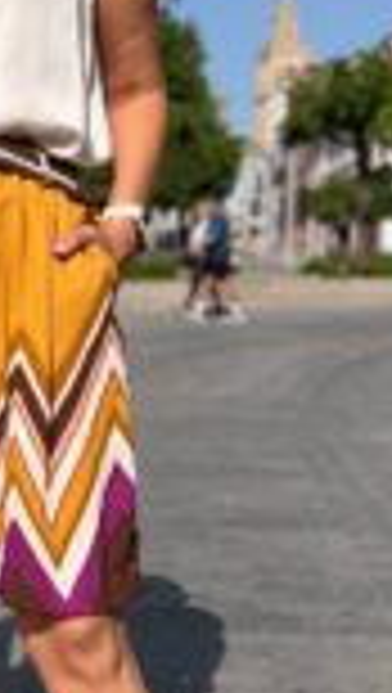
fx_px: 1252
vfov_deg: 31.0
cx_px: -108
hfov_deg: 16.8
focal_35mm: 68
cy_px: 328
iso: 80
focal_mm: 6.76
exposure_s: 1/7353
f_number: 1.78
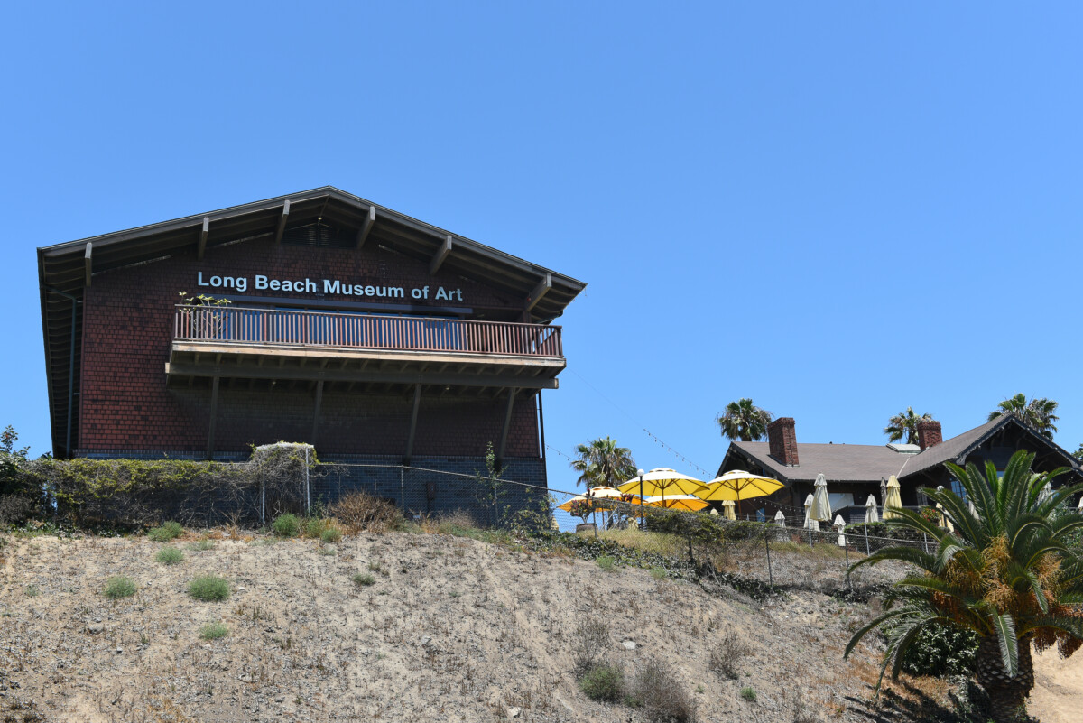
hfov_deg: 46.4
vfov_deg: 31.9
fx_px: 1264
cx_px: 542
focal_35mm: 42
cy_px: 362
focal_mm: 42
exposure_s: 1/200
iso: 100
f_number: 8
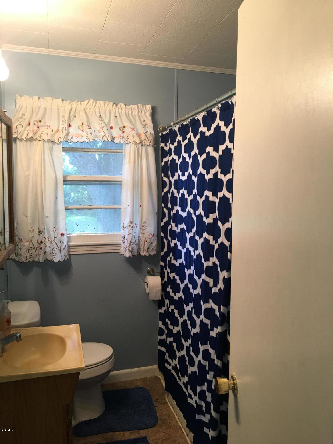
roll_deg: -1.5
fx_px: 372
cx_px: 166
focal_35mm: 29
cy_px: 222
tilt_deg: -3.6
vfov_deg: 61.7
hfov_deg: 48.2
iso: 32
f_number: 2.2
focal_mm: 4.15
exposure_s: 1/15
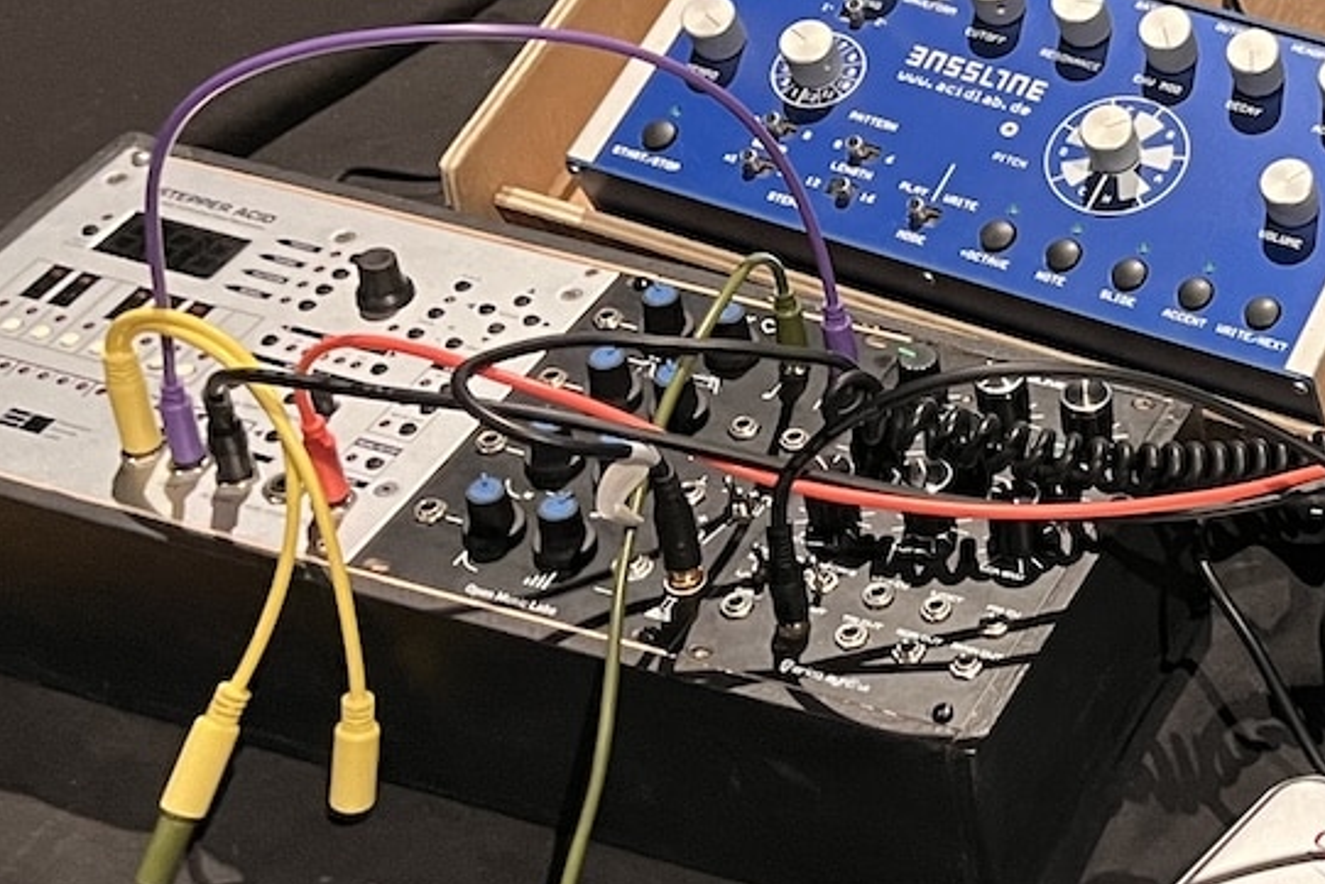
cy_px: 317
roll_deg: -4.7
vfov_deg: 18.2
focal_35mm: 75
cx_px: 1658
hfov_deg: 24.1
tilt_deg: -39.7
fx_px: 2761
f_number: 1.6
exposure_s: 1/60
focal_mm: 5.1
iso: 400
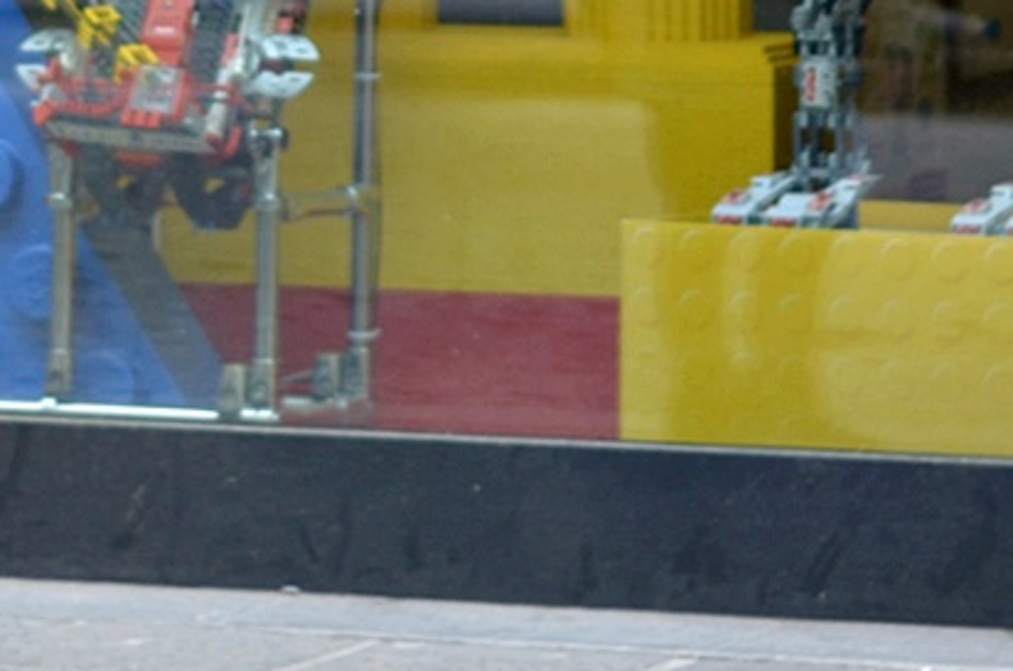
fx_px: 10223
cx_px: 285
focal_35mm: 364
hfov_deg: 5.7
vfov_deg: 3.7
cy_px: -795
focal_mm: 50
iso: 200
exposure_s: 1/400
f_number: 1.8
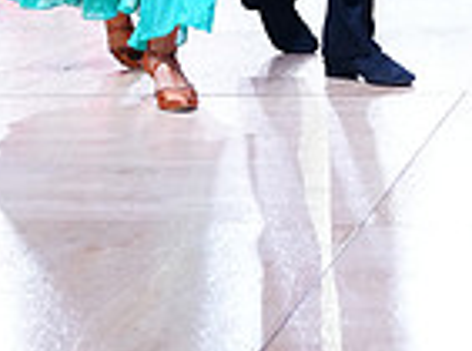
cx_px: 301
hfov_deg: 16.0
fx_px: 1673
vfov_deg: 11.3
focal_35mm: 123
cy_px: -256
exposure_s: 1/500
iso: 1250
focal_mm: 31
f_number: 4
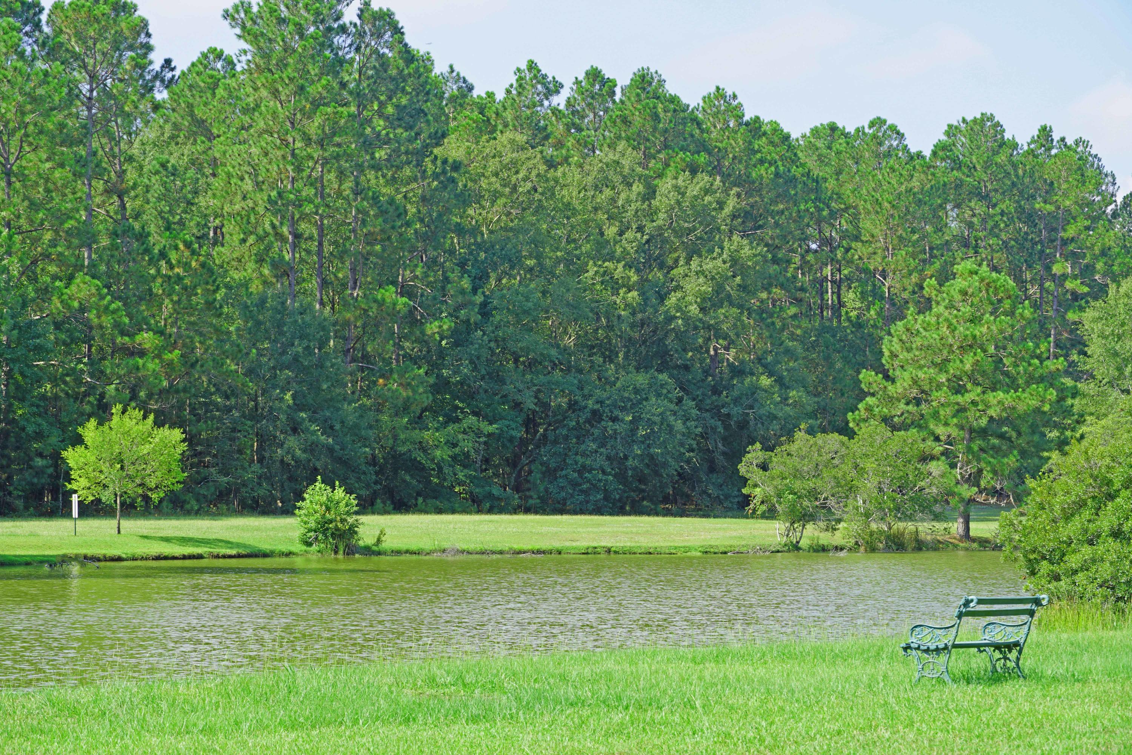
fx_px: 2971
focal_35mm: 94
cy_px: 378
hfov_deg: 21.6
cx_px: 566
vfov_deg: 14.5
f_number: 7.1
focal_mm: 63
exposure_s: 1/125
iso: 100
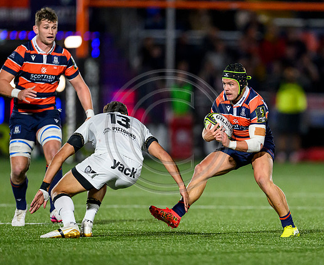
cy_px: 127
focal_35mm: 662
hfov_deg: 2.9
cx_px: 285
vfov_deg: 2.4
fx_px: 6407
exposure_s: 1/2500
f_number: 2.8
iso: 6400
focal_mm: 400
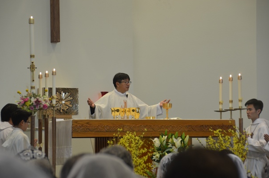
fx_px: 1122
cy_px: 93
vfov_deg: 9.1
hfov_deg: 13.7
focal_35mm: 151
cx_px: 132
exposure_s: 1/40
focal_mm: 95
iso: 800
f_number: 5.3
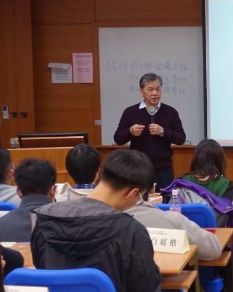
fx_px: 888
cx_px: 267
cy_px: 113
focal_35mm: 103
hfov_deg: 14.5
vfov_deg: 18.6
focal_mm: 20.63
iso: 250
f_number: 2.8
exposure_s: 1/60
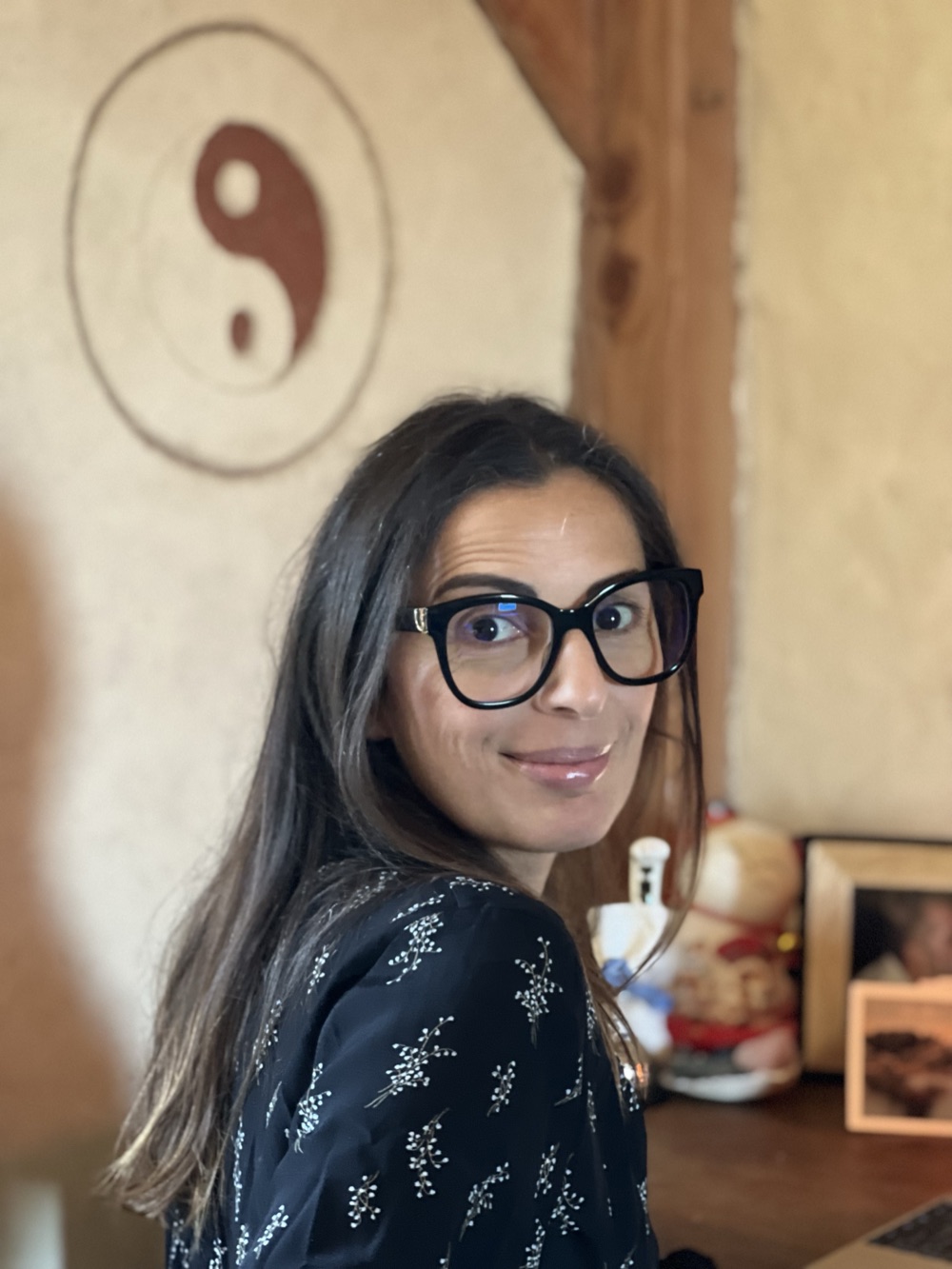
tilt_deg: -6.2
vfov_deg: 25.3
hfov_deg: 19.1
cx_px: 476
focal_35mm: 77
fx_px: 2823
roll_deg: -0.4
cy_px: 634
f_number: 2.8
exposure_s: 1/14
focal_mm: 9
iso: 500
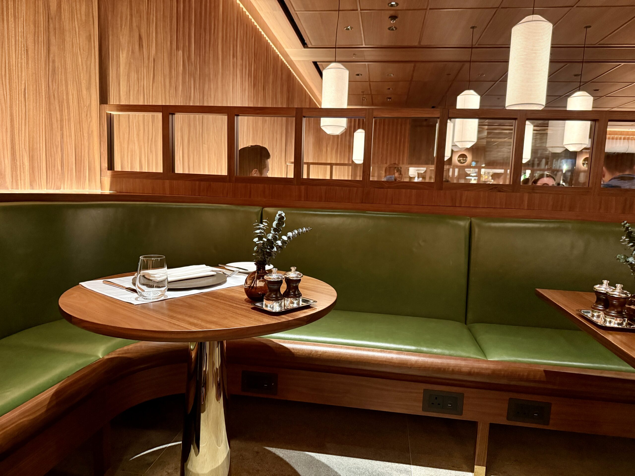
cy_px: 238
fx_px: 440
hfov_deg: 71.6
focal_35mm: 24
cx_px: 318
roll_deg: -2.7
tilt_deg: -6.6
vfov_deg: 56.8
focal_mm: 6.76
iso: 1000
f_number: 1.78
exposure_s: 1/37
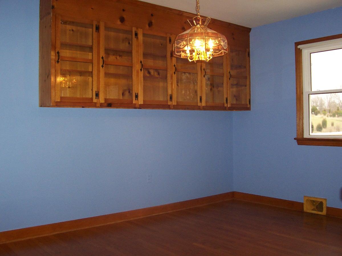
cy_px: 128
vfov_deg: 38.7
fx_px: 366
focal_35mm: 37
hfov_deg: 50.1
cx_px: 171
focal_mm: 5.6
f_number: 2.8
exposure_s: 1/60
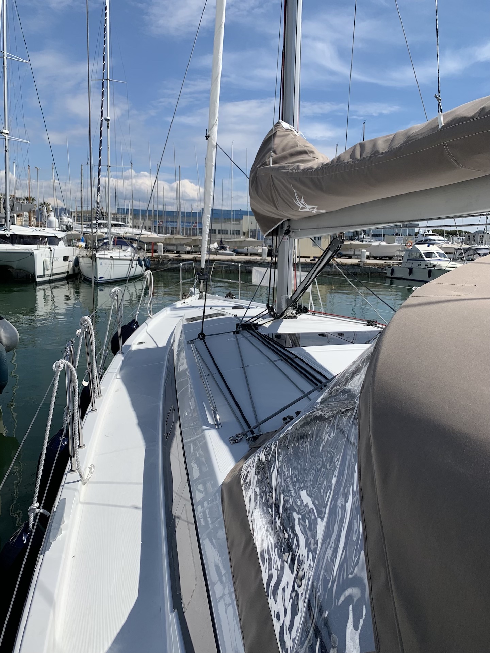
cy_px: 326
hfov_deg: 53.1
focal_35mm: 26
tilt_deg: -6.6
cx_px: 245
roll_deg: -1.7
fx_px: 491
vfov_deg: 67.3
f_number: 1.8
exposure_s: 1/4274
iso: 25
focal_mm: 4.25
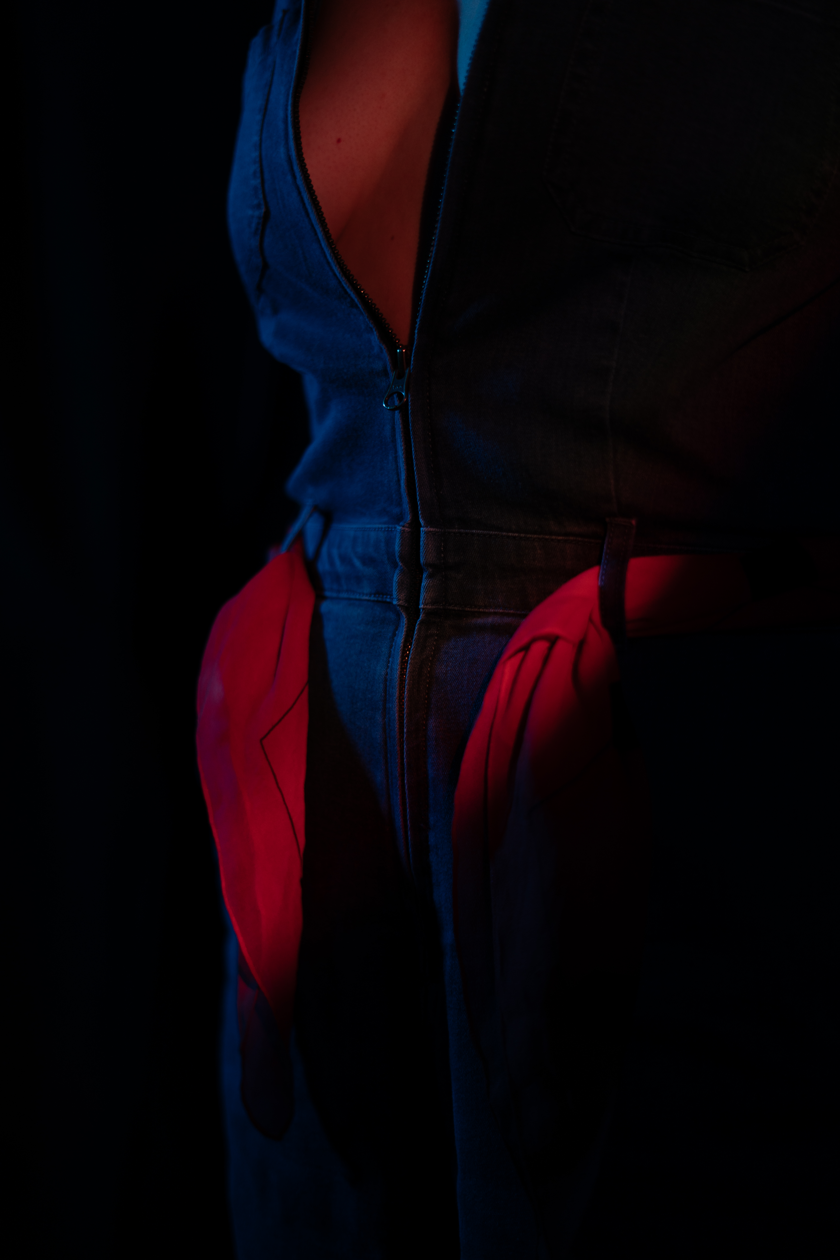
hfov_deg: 27.0
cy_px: 630
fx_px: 1749
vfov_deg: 39.6
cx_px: 420
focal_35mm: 50
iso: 200
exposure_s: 1/125
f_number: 1.8
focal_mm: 50
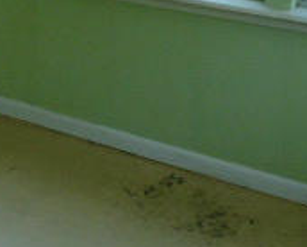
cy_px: -131
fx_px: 791
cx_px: 30
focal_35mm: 87
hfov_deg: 21.5
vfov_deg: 16.1
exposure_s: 1/125
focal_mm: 4.3
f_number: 3.5
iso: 100
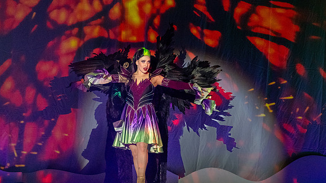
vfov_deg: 10.8
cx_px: 147
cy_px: 135
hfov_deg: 19.1
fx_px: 968
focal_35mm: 112
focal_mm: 70
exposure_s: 1/500
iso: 2500
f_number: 2.8
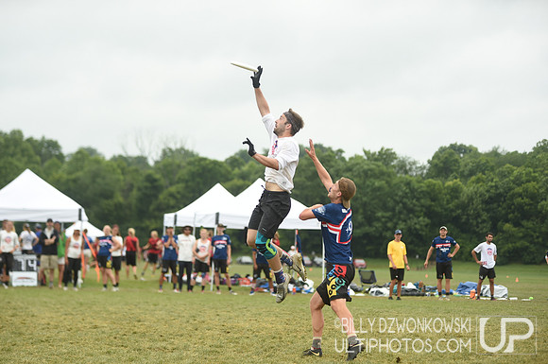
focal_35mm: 112
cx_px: 274
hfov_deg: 18.3
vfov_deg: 12.2
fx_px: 1702
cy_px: 182
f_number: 2.8
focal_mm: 112
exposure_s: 1/1600
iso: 200
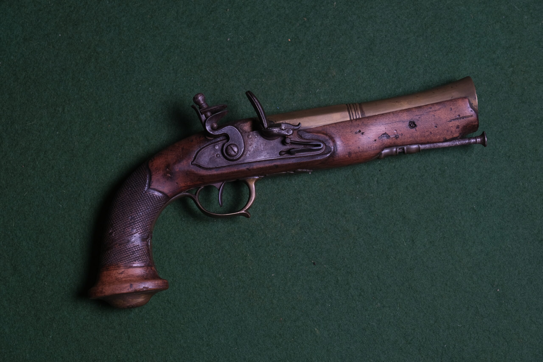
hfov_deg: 24.5
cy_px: 181
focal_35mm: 83
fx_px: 1252
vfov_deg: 16.5
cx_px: 272
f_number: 5.6
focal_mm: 55
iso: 320
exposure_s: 1/160
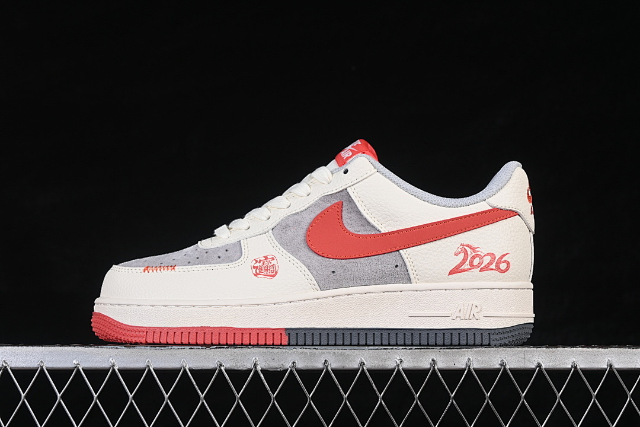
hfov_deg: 27.0
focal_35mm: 75
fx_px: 1333
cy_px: 214
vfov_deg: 18.2
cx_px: 320
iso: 160
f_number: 8
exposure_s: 1/80
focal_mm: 50
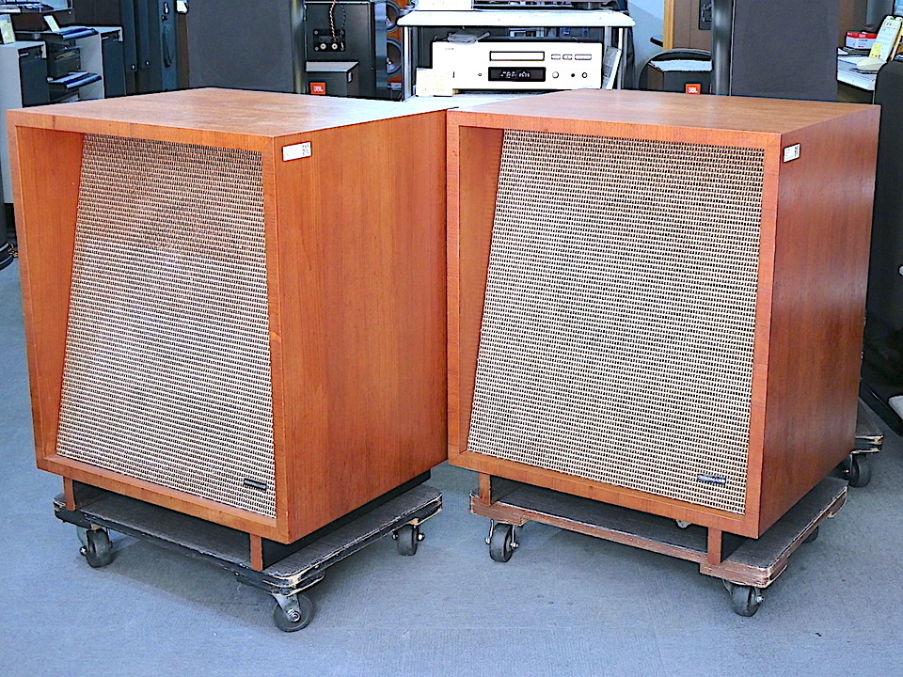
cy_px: 338
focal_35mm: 50
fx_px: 1304
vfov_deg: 29.1
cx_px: 452
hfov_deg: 38.2
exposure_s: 1/15
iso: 200
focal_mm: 9
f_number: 4.1
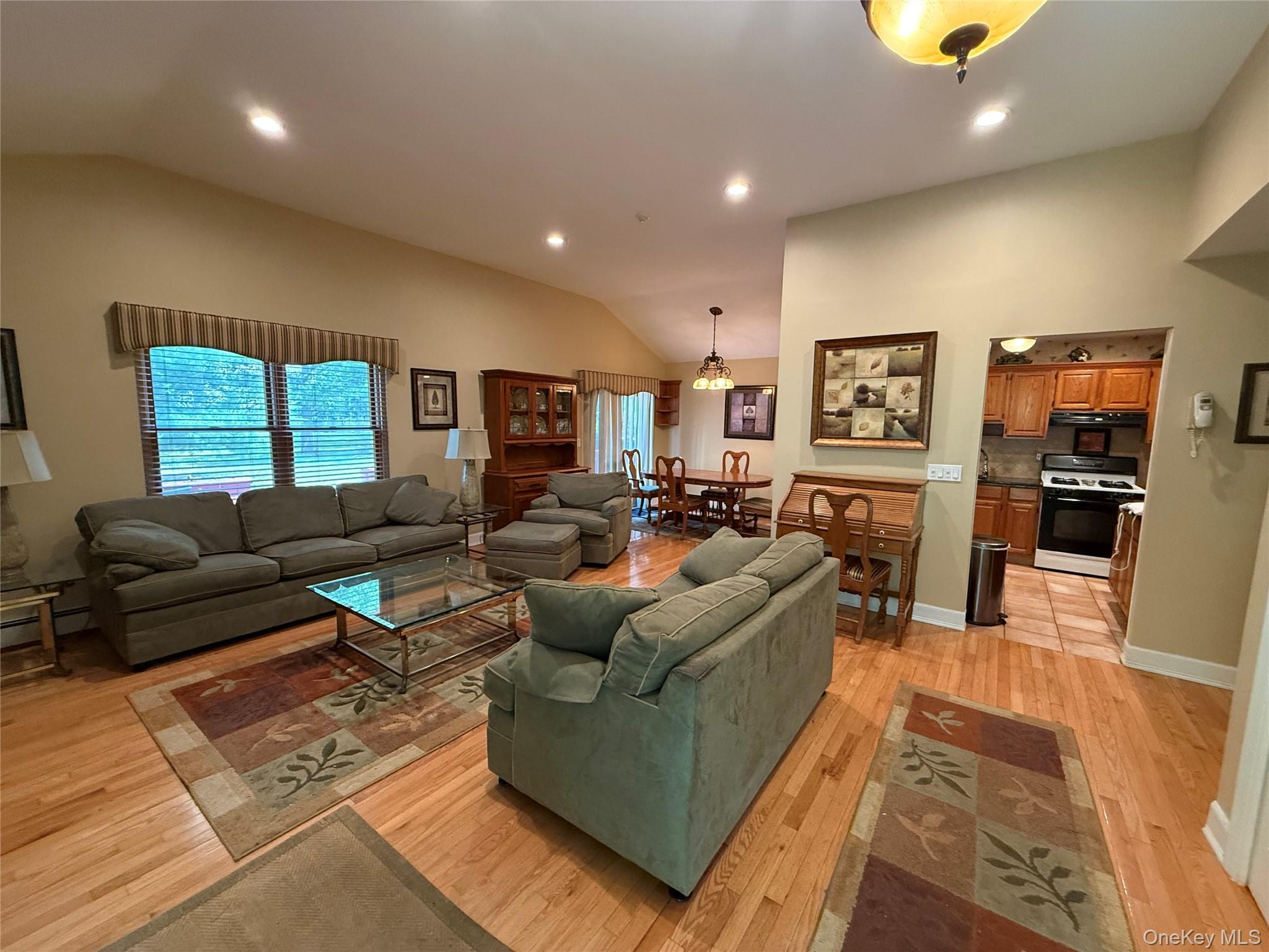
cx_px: 634
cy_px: 476
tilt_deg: -5.2
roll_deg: -0.8
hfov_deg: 102.1
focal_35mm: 14
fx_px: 513
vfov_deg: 85.7
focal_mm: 2.22
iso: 400
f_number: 2.2
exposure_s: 1/60
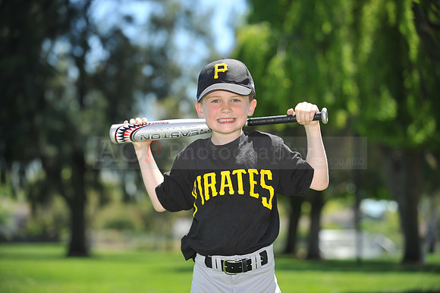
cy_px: 146
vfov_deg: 13.0
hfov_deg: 19.5
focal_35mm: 105
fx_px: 1283
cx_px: 220
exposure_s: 1/1000
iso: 200
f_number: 4
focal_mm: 105
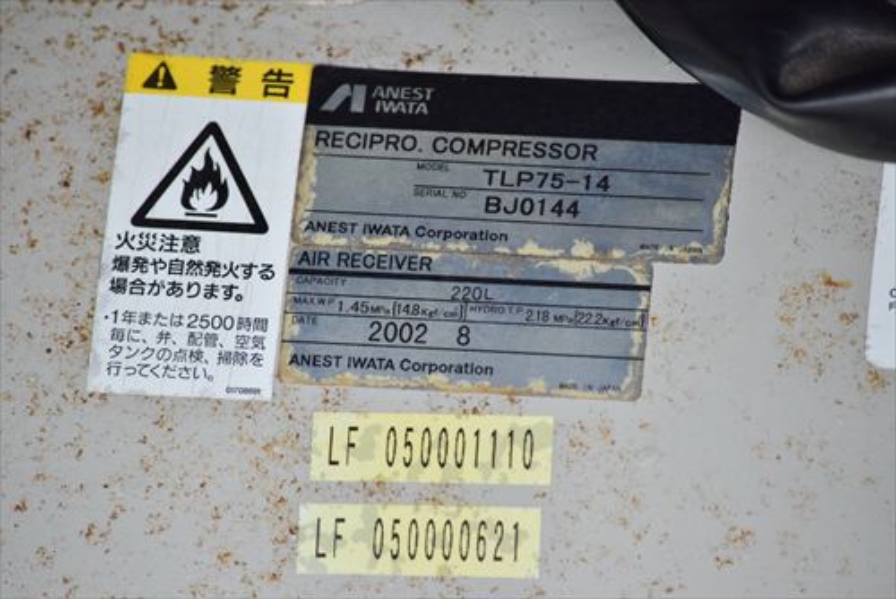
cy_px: 300
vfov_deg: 3.8
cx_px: 448
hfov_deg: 5.7
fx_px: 8965
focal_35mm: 360
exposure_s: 1/1000
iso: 1250
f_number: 6.3
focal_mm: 240
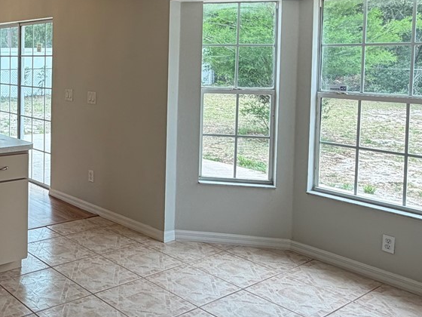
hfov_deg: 41.9
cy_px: 80
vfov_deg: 35.2
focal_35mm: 40
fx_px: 488
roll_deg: -1.1
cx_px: 22
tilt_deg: -2.4
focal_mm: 2.22
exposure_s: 1/120
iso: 80
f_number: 2.2
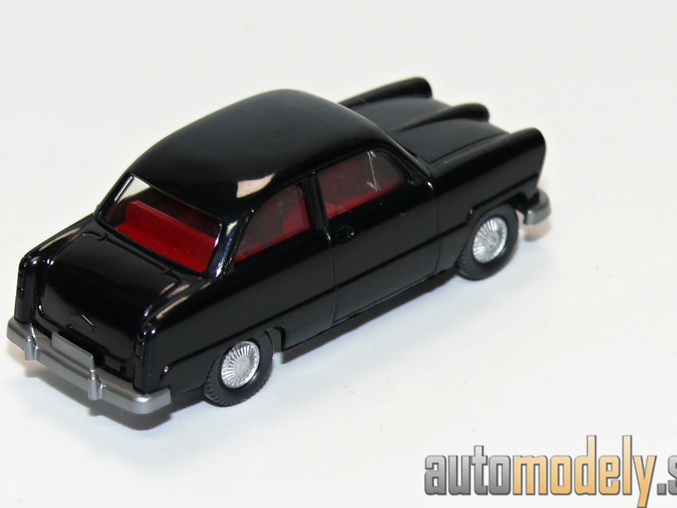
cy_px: 203
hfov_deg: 11.0
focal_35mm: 179
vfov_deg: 8.3
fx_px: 3501
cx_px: 305
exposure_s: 1/30
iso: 100
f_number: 4
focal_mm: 17.3
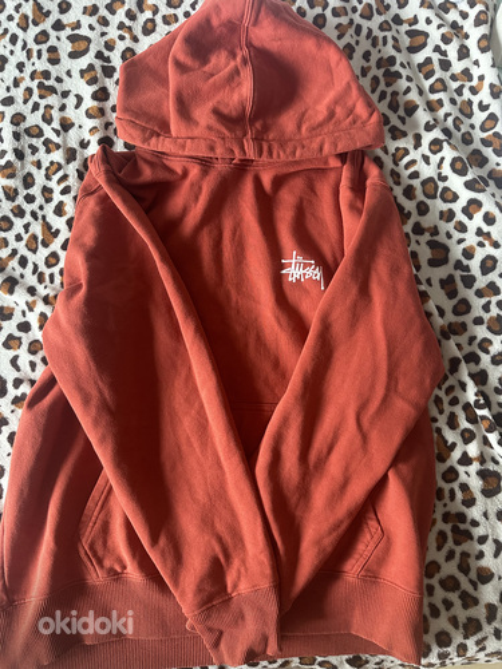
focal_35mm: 24
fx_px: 464
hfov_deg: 56.8
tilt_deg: -83.2
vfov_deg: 71.6
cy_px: 334
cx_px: 251
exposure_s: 1/60
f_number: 1.78
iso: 400
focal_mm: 6.86
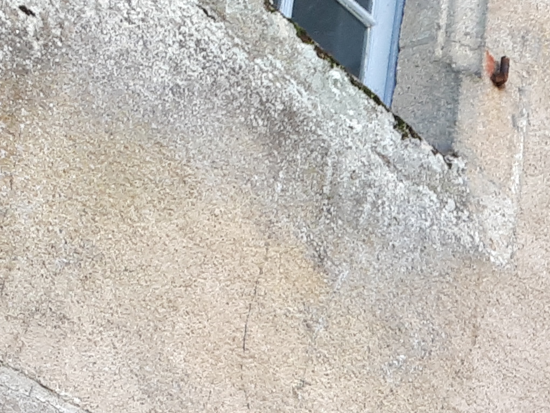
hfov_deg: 14.0
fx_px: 1938
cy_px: 877
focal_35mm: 122
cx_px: 1044
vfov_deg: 10.9
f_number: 1.9
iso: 40
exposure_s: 1/110
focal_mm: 3.6
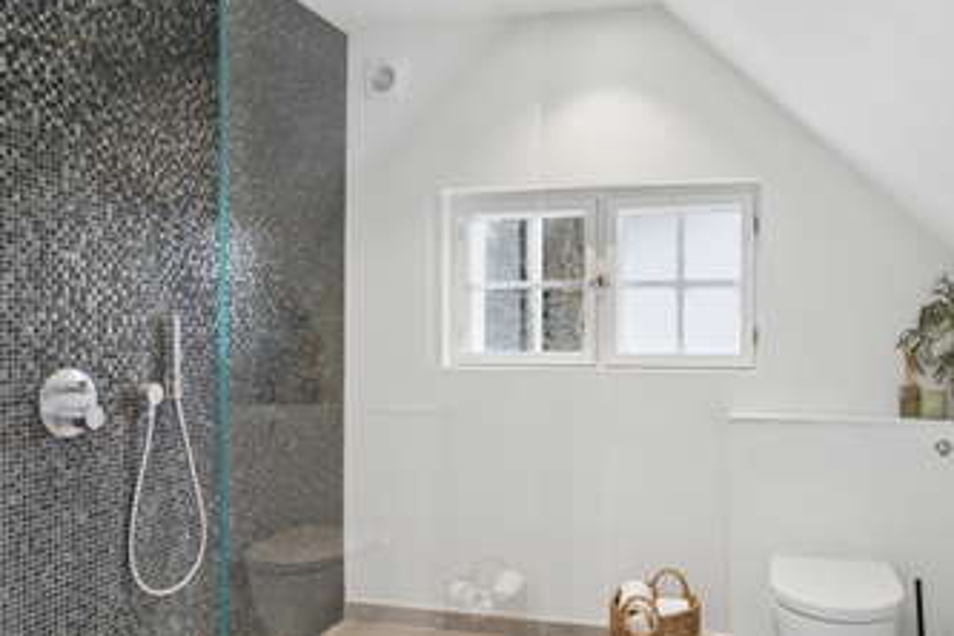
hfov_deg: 62.7
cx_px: 556
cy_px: 321
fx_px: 777
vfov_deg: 44.5
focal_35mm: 29
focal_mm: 15.5
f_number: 8
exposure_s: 1/30
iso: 320
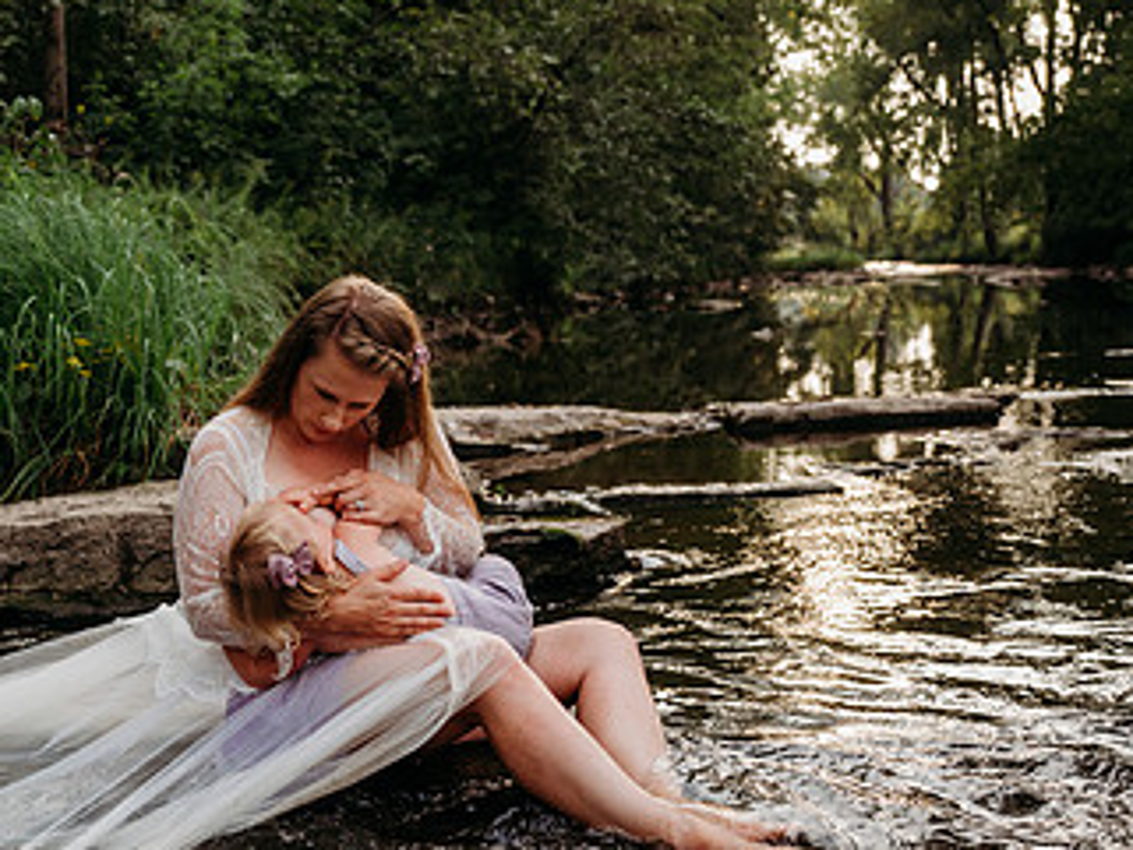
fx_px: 1604
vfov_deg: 29.5
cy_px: 545
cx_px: 229
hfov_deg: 37.5
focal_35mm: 49
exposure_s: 1/1000
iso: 500
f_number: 2.8
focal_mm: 27.5
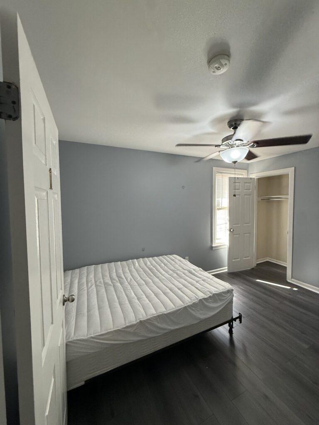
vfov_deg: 102.1
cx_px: 160
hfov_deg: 85.7
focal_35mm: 14
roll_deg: -0.1
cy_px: 212
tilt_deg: -1.8
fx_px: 172
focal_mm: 2.22
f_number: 2.2
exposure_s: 1/120
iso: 250
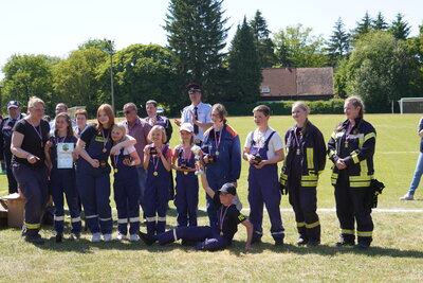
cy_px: 142
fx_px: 740
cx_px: 212
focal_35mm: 63
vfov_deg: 21.6
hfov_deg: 31.9
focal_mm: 42
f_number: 4.5
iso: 100
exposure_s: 1/250
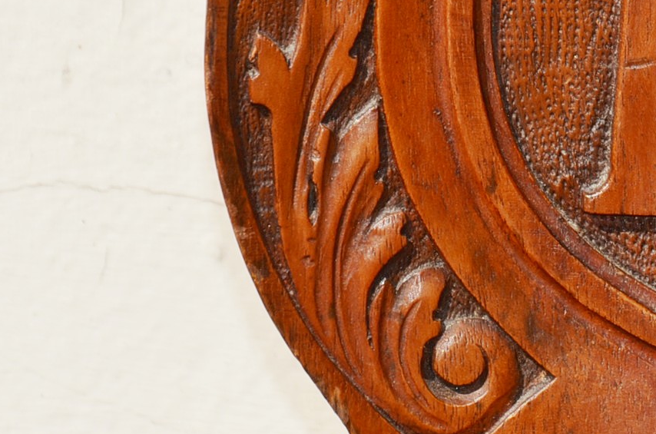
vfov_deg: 2.8
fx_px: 8816
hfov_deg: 4.2
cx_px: 831
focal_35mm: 485
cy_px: -11
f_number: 8
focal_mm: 112
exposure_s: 1/250
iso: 100
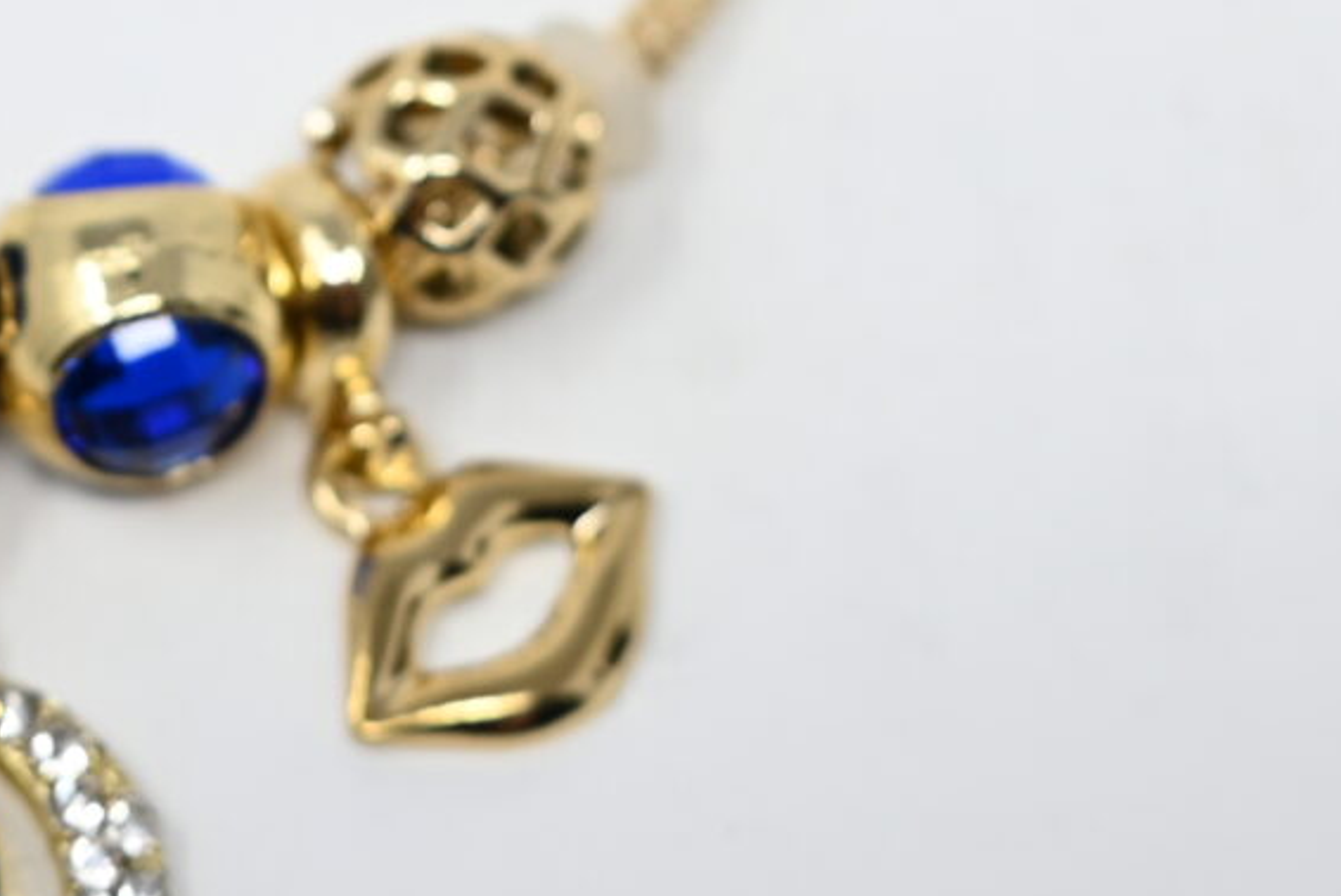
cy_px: -120
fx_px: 6745
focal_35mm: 181
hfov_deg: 11.3
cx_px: 161
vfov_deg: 7.5
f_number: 4.5
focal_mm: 40
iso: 125
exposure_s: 1/60
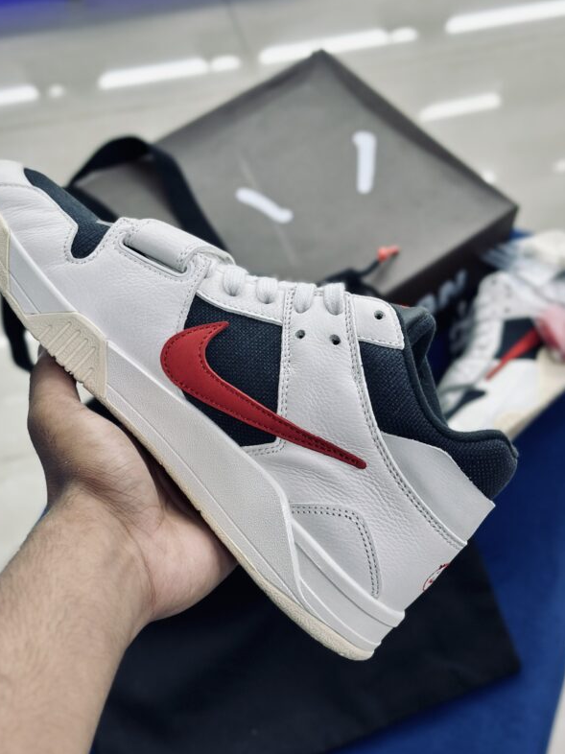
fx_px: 1241
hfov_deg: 25.6
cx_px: 247
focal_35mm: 57
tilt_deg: -53.9
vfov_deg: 33.8
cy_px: 390
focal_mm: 6.86
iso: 64
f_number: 1.78
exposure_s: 1/100
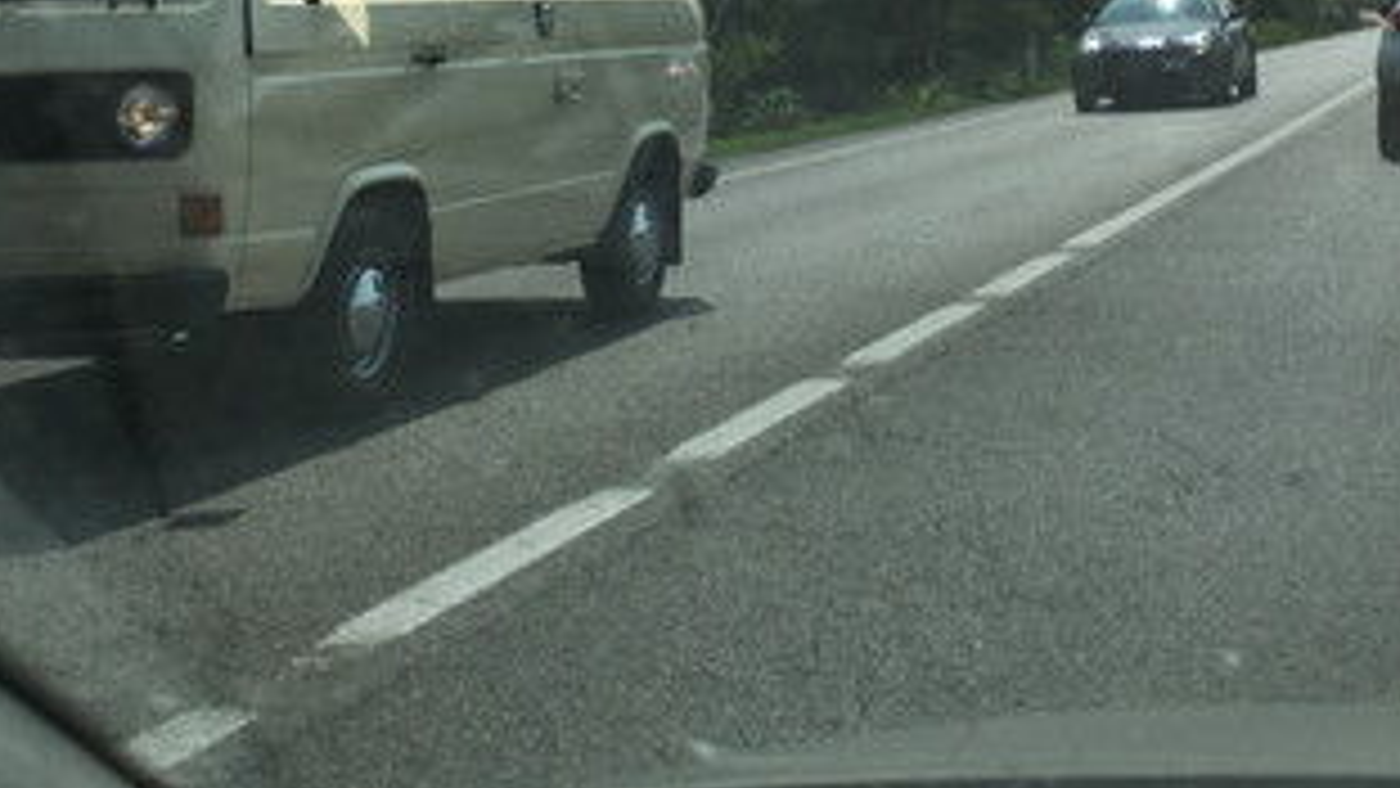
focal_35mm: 65
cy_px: -41
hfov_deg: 32.4
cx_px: 693
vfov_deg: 18.0
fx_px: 2413
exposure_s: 1/3846
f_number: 2.2
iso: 25
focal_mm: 4.15
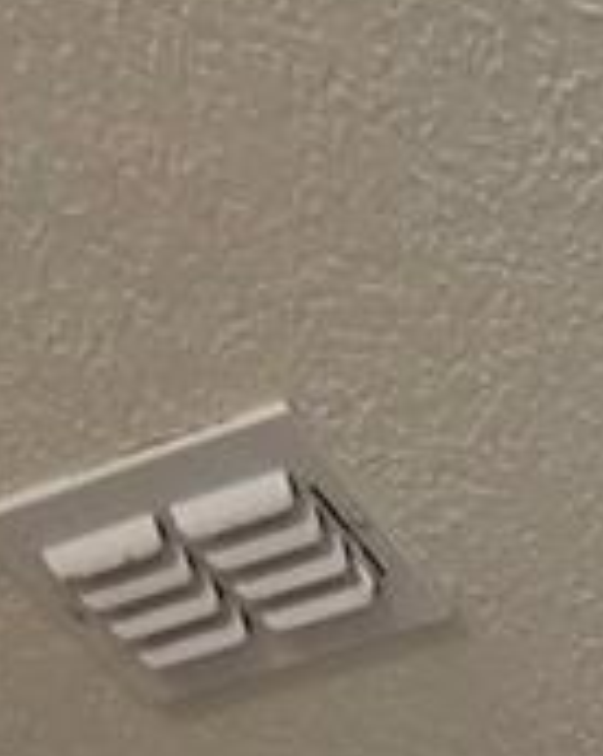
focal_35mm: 88
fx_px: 1967
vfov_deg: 10.0
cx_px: 1385
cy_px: 2556
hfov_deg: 13.5
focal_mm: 2.2
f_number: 1.9
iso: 250
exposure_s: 1/120
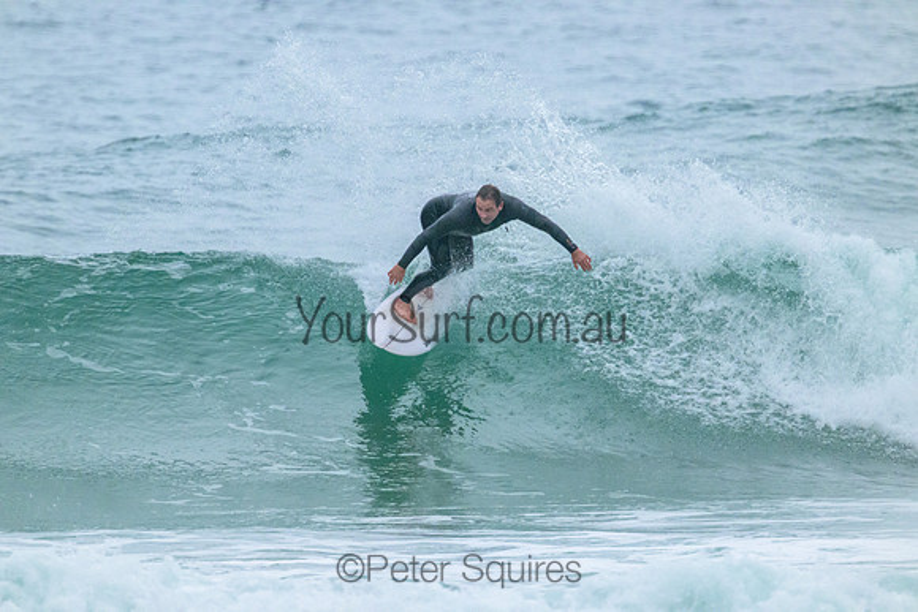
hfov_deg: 2.6
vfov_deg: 1.7
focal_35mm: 800
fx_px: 20404
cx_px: 459
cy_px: 306
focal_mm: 800
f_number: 11
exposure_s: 1/1600
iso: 8000
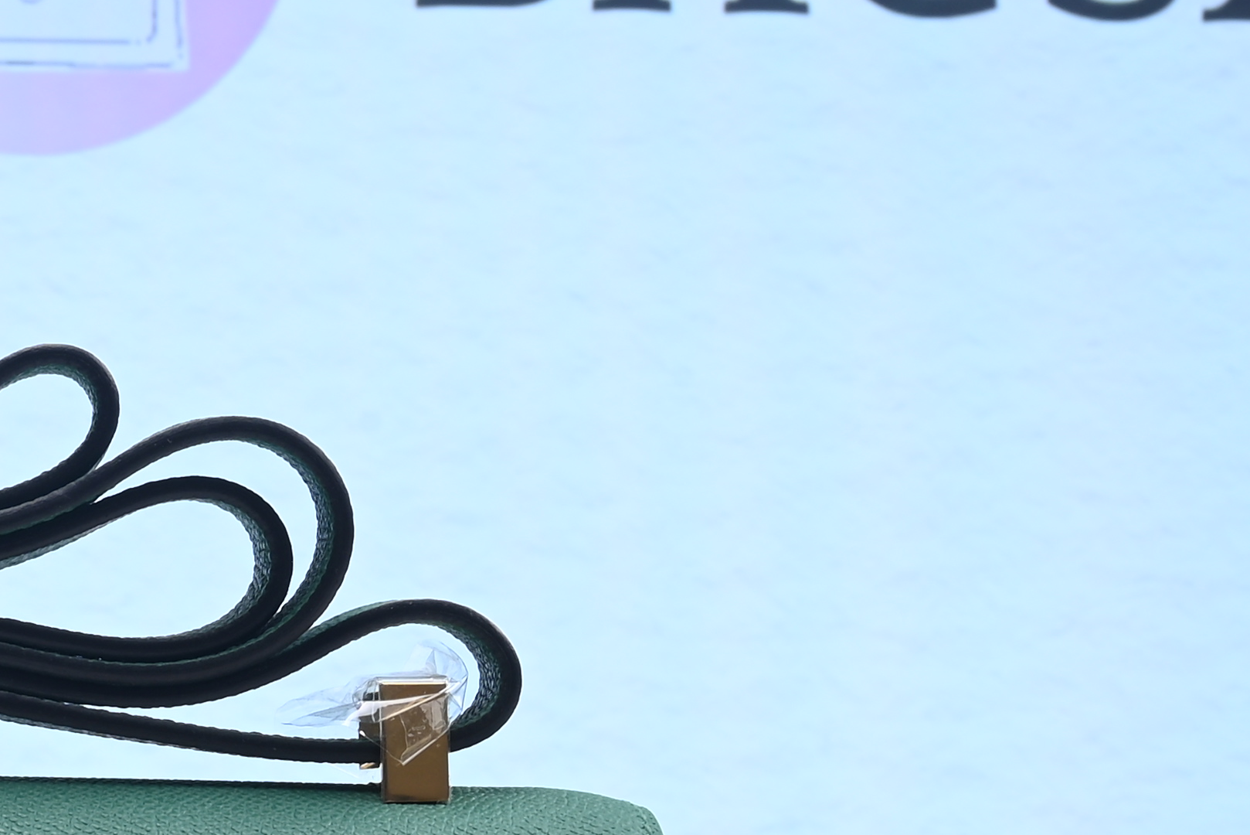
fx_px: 5036
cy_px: 1147
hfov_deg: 14.0
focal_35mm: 145
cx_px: 49
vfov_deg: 9.3
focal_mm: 39
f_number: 16
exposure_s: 1/2
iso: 100
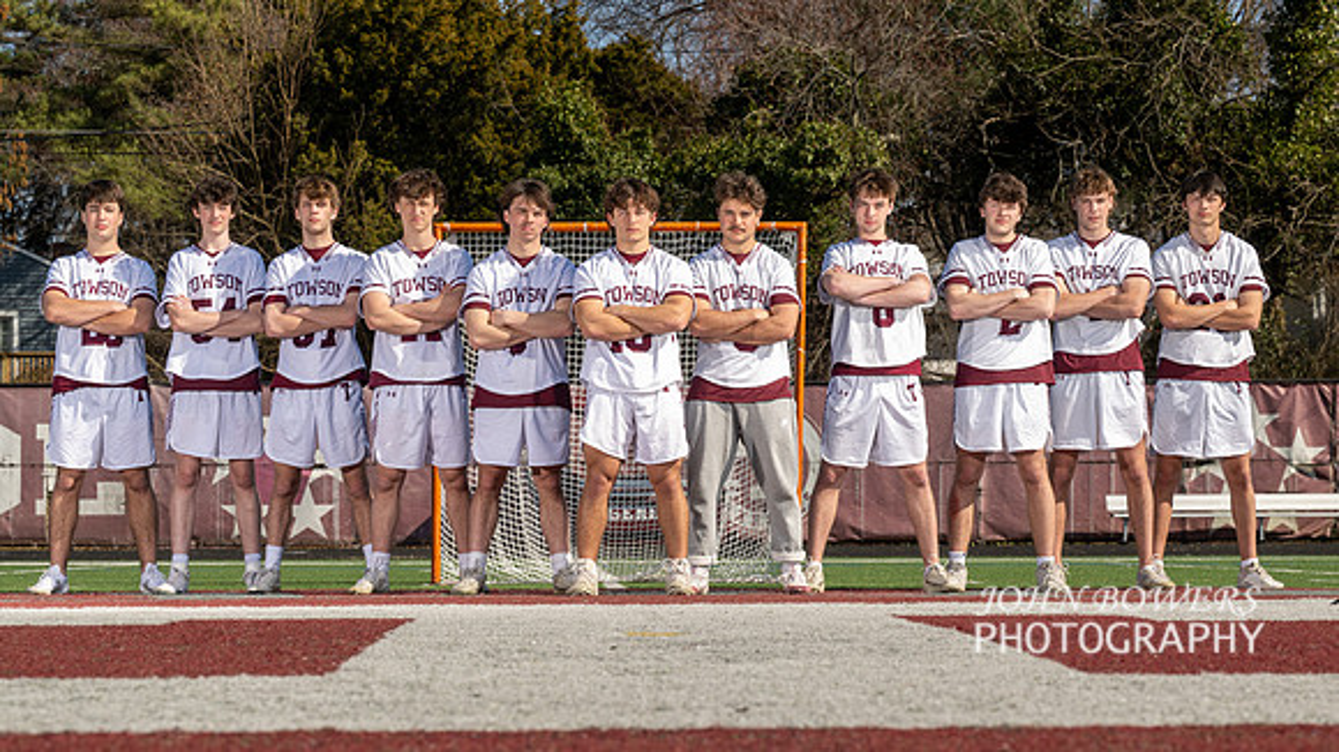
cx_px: 698
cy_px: 460
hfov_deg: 24.3
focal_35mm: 87
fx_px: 3104
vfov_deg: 13.8
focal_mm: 70
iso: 50
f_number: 5.6
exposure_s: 1/320
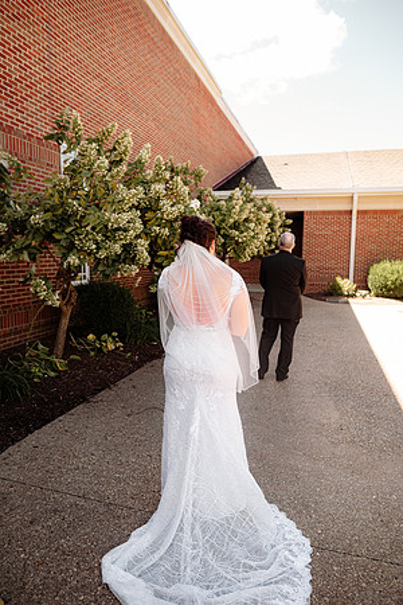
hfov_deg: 53.1
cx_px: 202
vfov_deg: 73.7
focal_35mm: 24
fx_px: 403
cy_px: 302
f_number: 2.8
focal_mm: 24
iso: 160
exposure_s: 1/400
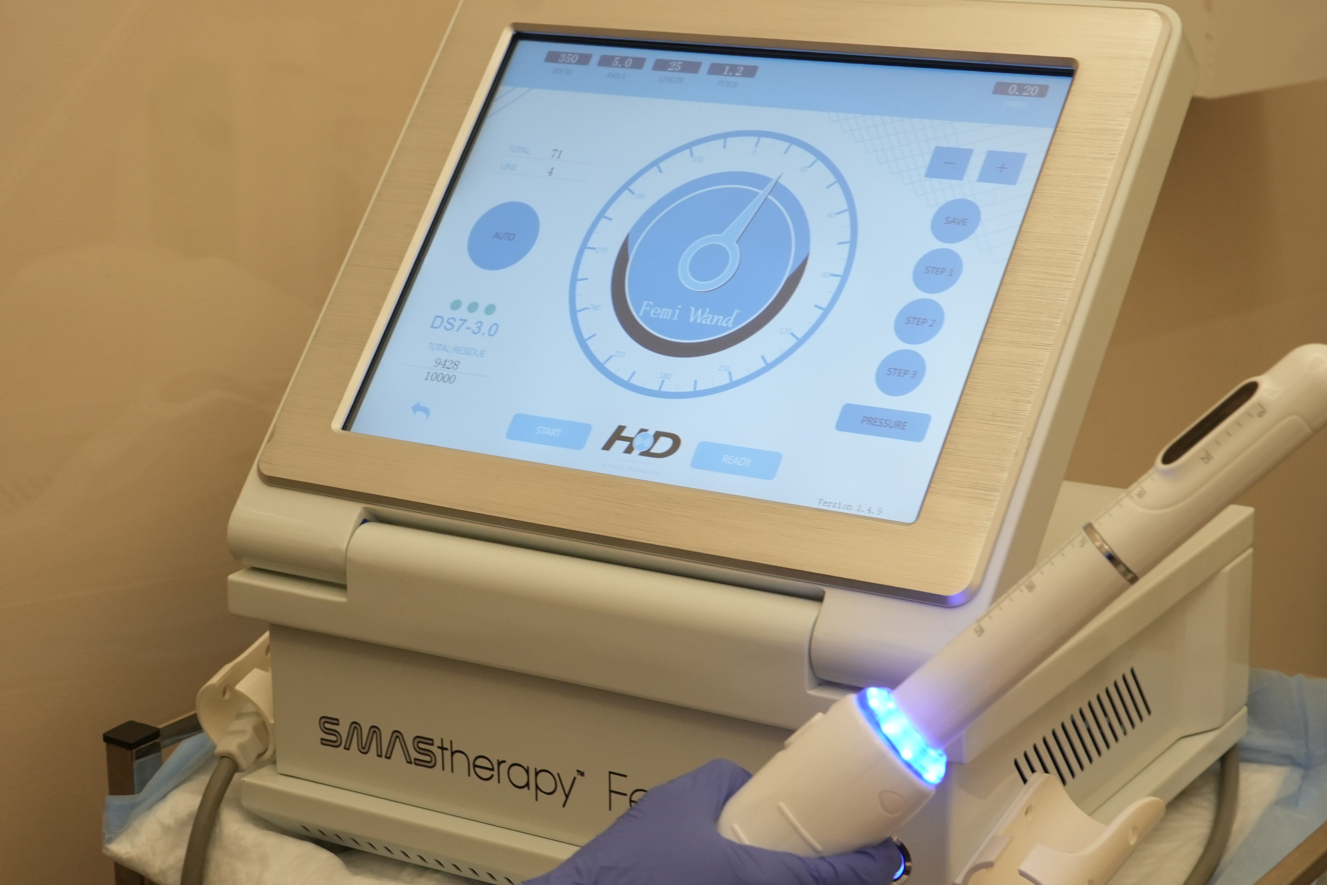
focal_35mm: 72
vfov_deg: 18.9
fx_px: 2654
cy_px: 505
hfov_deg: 28.1
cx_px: 668
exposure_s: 1/100
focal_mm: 42
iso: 1250
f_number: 5.6
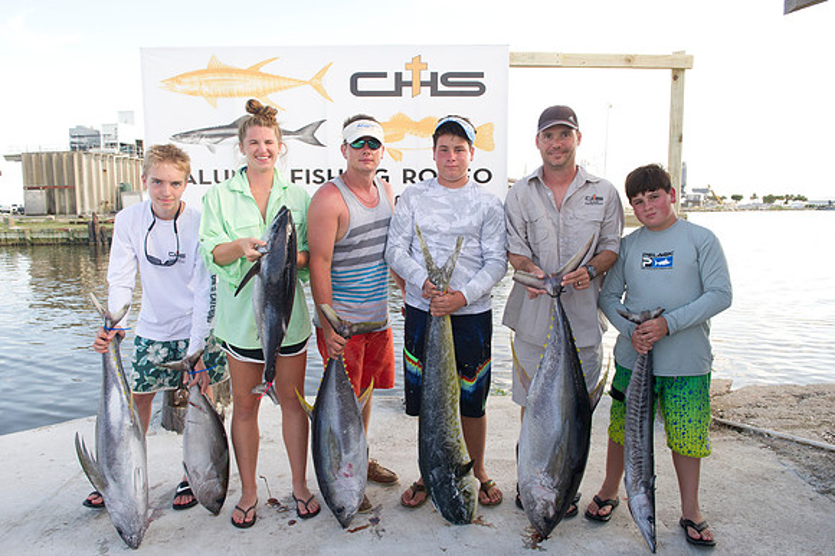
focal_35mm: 26
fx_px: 603
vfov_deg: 49.5
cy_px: 278
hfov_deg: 69.4
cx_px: 418
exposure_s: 1/160
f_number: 9
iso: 400
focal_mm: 26
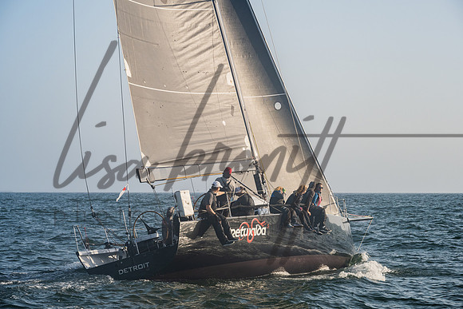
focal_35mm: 99
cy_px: 154
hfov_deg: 20.7
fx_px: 1268
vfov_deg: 13.9
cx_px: 232
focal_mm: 95
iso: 400
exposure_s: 1/800
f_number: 8
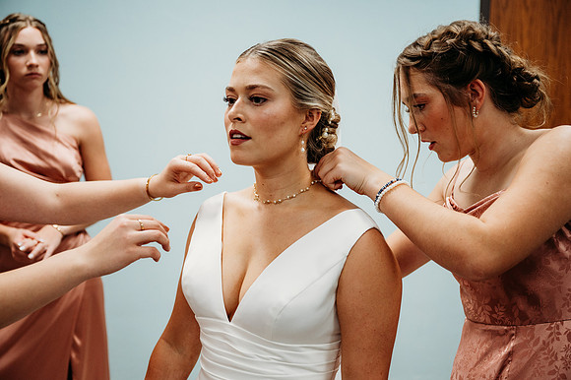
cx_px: 286
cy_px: 190
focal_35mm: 43
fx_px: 682
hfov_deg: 45.5
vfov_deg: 31.2
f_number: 3.2
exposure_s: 1/320
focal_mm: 43
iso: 2000
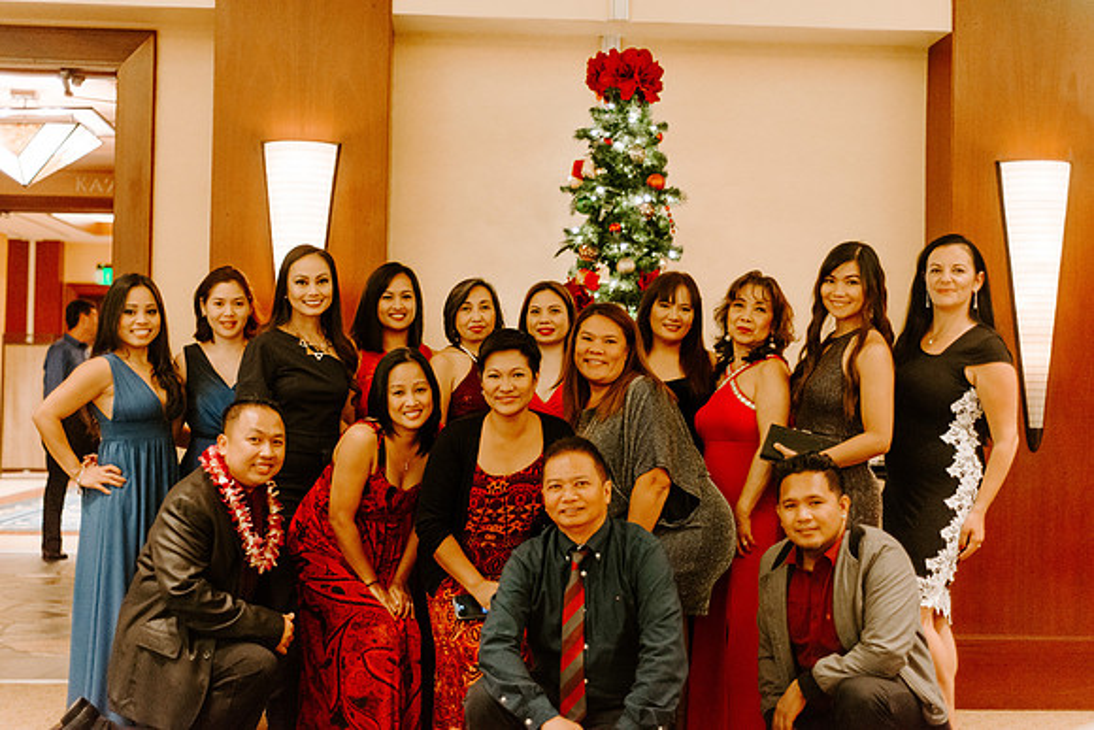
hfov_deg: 39.6
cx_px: 547
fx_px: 1520
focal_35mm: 50
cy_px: 365
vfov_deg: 27.0
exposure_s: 1/100
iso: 2000
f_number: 2
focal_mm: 50
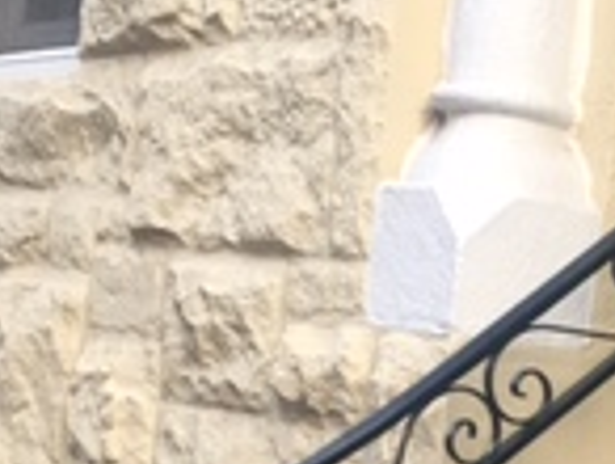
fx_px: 2260
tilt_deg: -5.5
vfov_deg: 11.2
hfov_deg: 15.1
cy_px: 726
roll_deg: -6.4
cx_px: 670
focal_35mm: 127
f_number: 2.2
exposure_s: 1/40
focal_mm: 4.15
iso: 25
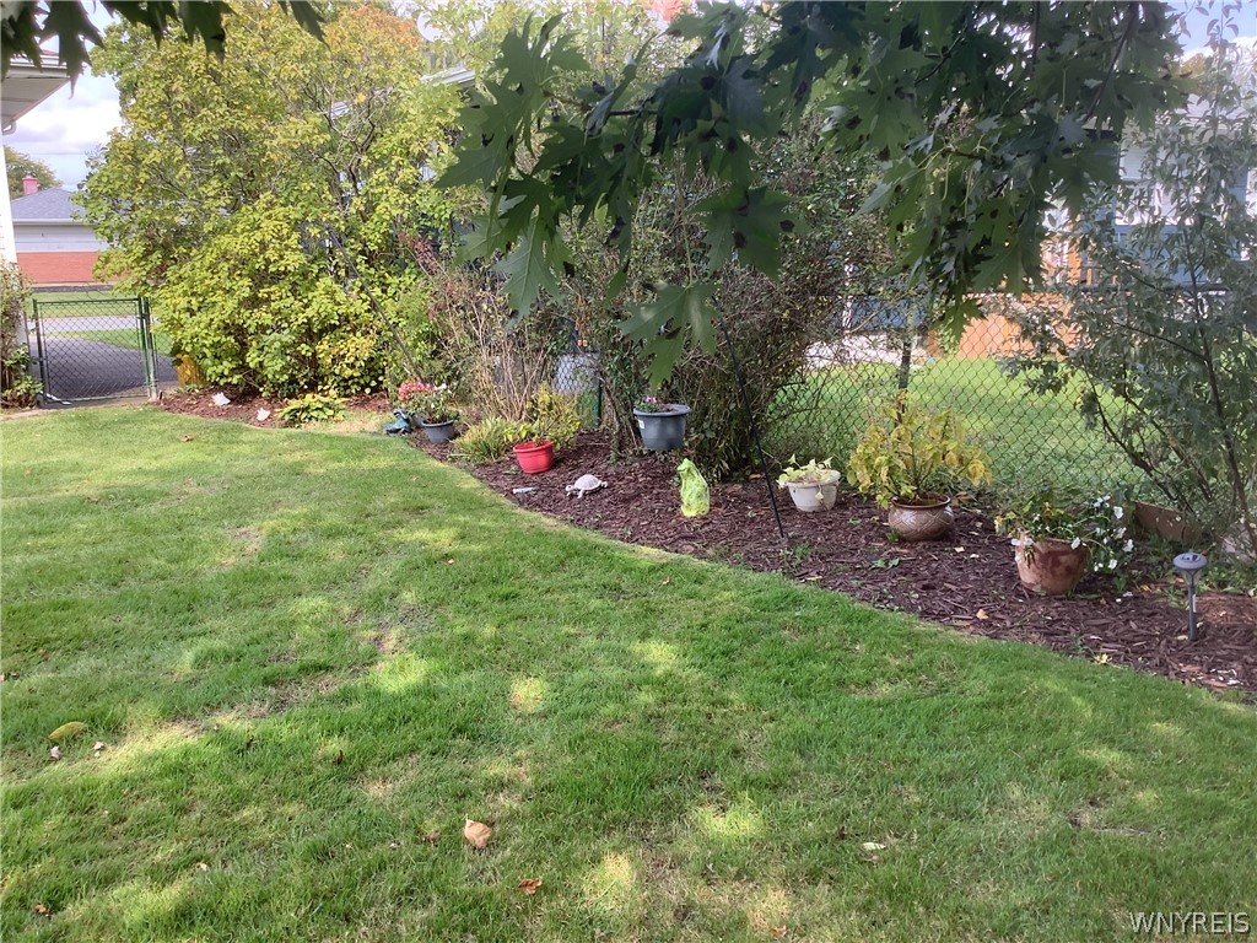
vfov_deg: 45.4
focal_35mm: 31
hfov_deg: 58.4
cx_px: 628
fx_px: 1126
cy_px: 472
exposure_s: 1/120
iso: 25
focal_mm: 3.3
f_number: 2.4
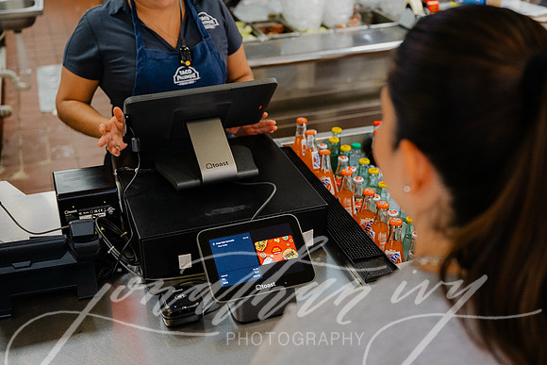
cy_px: 182
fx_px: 699
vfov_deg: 29.3
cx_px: 274
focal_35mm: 46
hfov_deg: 42.7
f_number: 3.5
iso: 2000
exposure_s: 1/250
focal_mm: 46
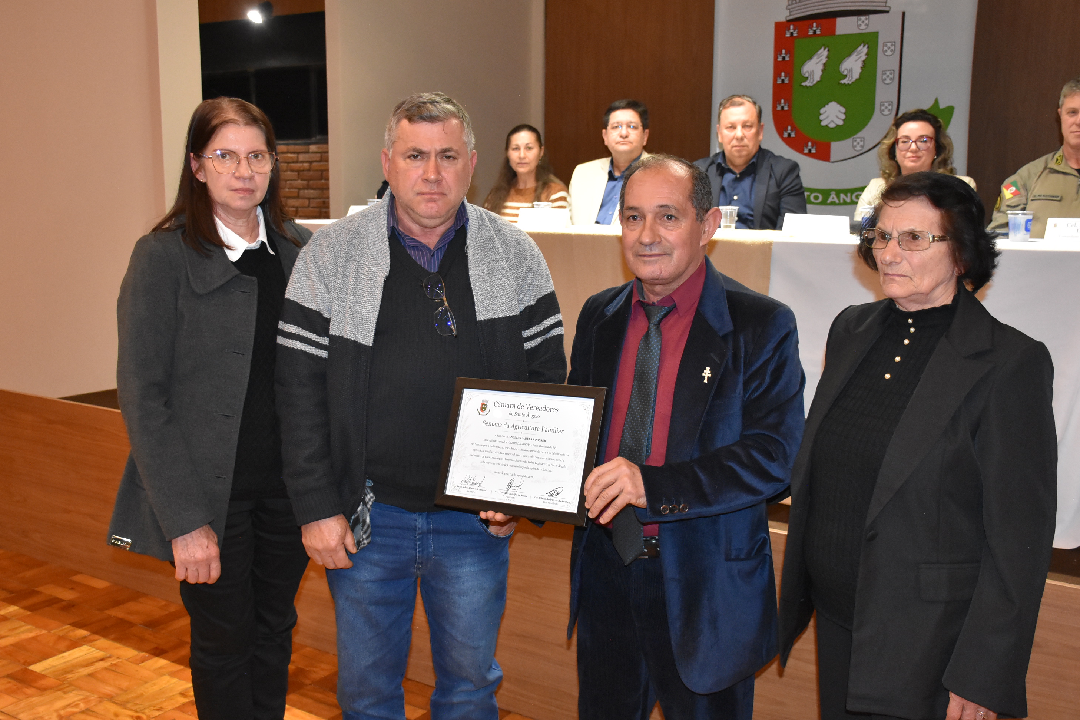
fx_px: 1110
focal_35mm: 37
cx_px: 536
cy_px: 355
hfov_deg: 51.9
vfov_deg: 35.9
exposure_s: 1/60
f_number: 3.8
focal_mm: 24
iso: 3600
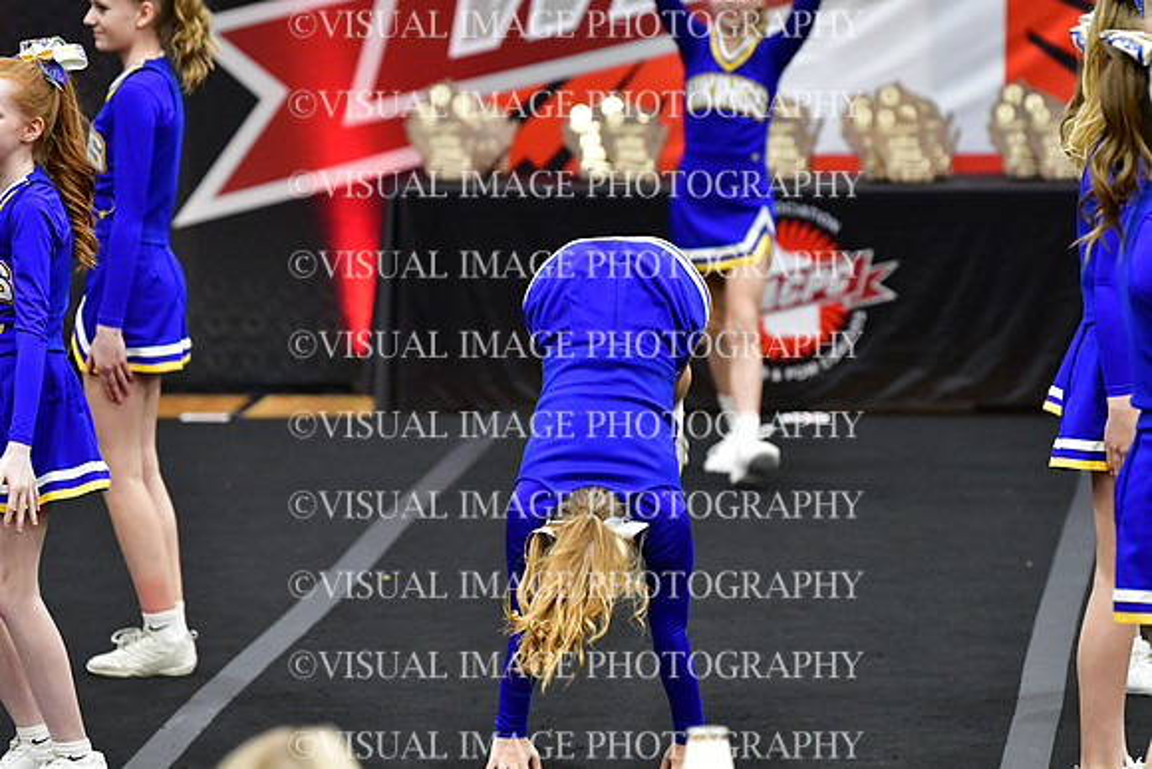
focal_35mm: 247
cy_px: 384
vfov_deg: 5.6
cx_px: 576
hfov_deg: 8.3
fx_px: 7905
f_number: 3.2
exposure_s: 1/500
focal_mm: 165
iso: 5000
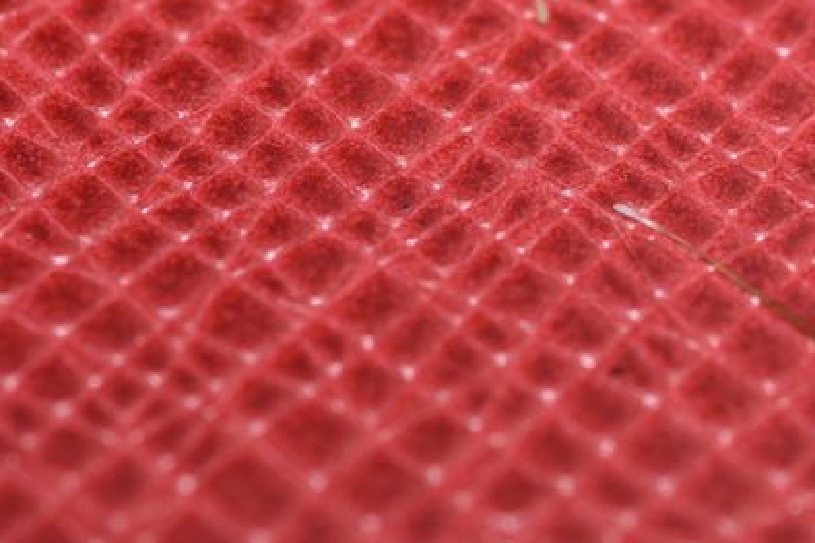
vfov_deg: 4.8
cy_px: -34
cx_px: 908
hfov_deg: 7.2
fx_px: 6474
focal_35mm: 286
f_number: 10
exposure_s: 1/60
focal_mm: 100
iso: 100
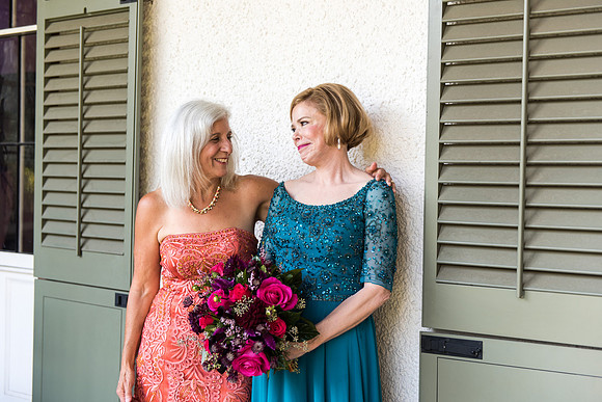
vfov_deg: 26.0
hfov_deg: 38.2
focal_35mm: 52
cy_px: 201
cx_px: 301
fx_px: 870
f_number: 2.8
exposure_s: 1/200
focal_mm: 52
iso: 100
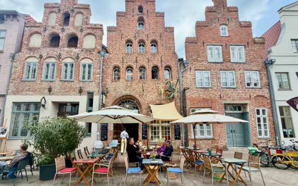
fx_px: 122
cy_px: 84
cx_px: 149
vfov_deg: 74.6
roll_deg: +0.6
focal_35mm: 15
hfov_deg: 101.5
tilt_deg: +15.1
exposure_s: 1/121
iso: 80
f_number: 2.2
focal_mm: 2.22
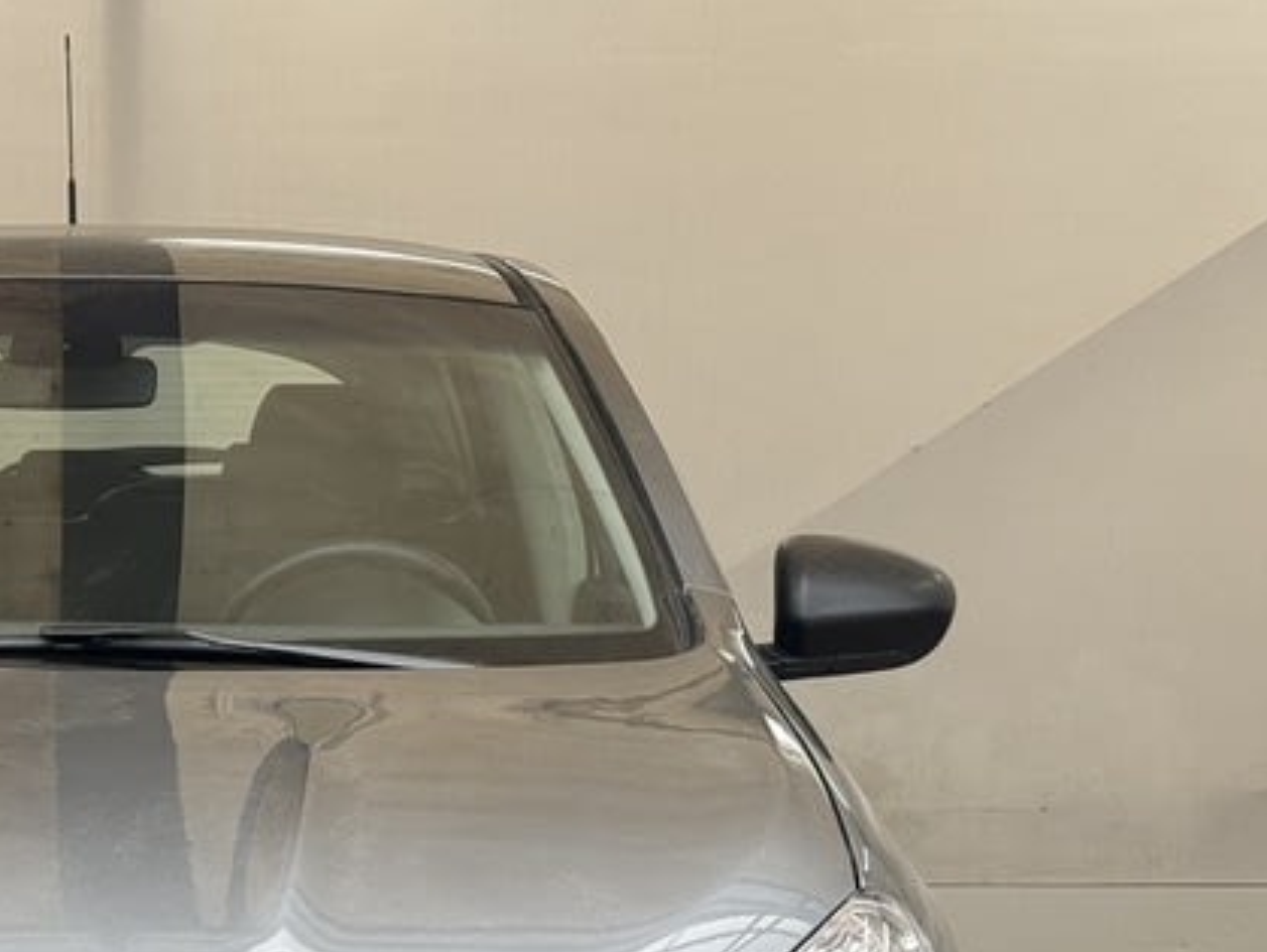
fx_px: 3773
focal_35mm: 103
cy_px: 966
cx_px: 45
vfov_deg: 14.2
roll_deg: -1.2
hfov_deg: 18.6
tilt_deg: -11.2
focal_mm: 6.76
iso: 64
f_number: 1.78
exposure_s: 1/633
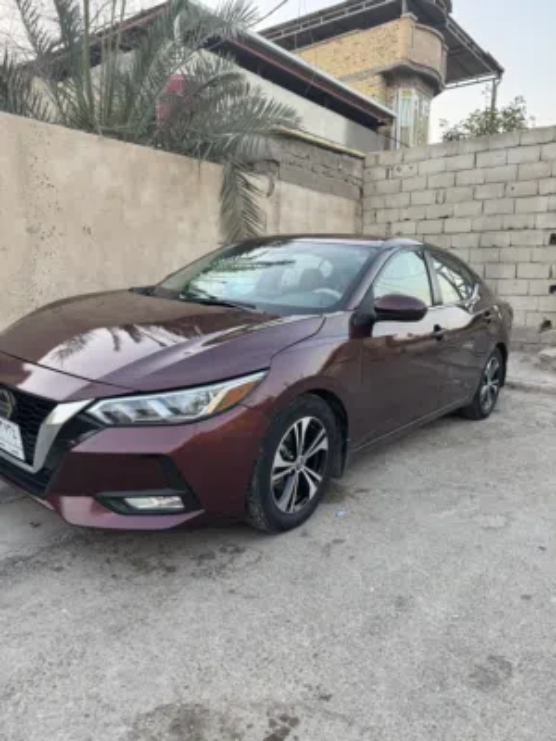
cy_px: 370
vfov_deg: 71.6
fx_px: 514
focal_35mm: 24
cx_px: 278
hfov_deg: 56.8
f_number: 1.78
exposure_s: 1/121
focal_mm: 6.76
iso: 100
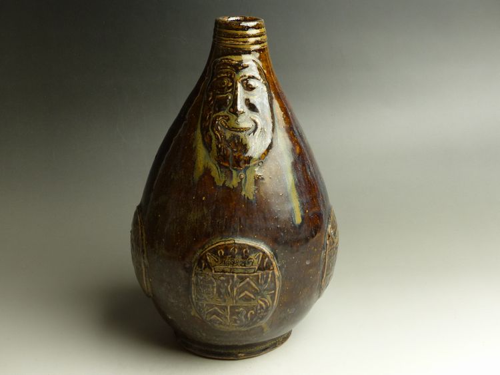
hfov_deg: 31.7
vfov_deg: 24.0
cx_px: 250
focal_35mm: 61
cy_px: 188
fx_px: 881
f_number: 3.5
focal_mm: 10.9
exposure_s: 1/40
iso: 200
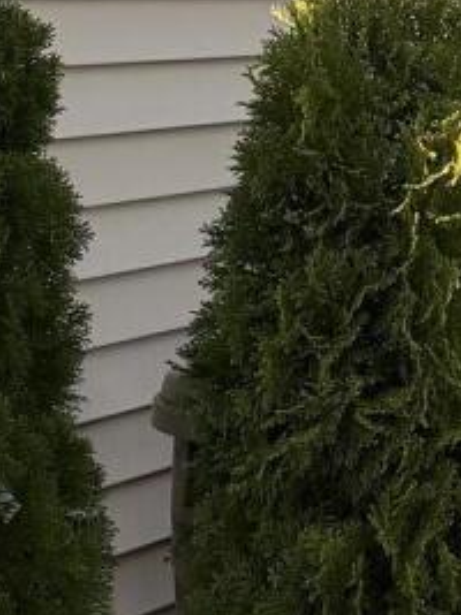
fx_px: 3199
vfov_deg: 10.7
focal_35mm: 180
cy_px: -230
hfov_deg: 8.2
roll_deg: -0.2
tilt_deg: +2.3
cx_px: 244
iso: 80
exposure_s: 1/1250
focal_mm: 6.76
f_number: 1.78
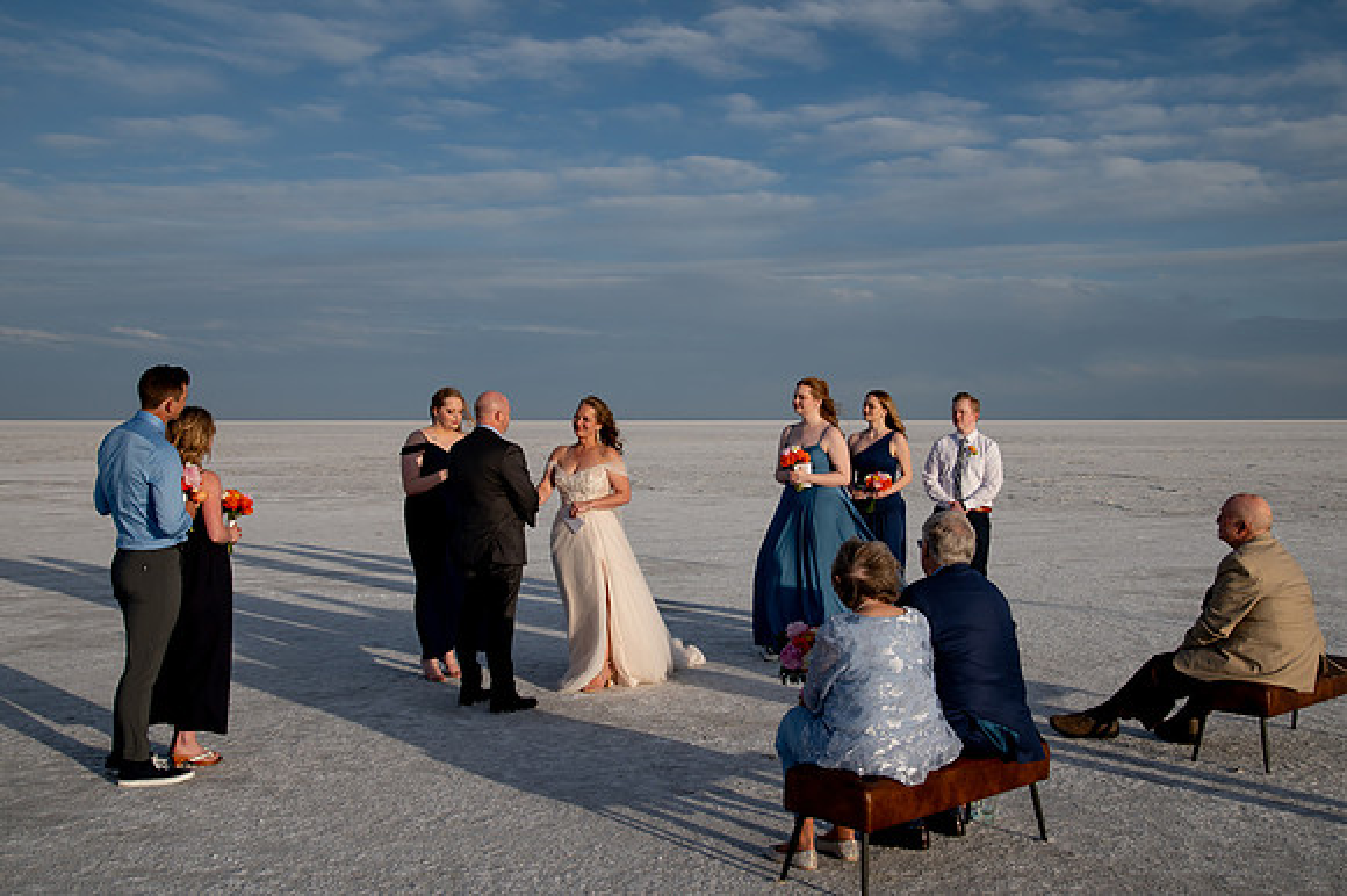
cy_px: 433
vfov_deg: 33.1
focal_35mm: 40
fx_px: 1510
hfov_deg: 48.1
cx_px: 663
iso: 200
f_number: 8
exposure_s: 1/800
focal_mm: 38
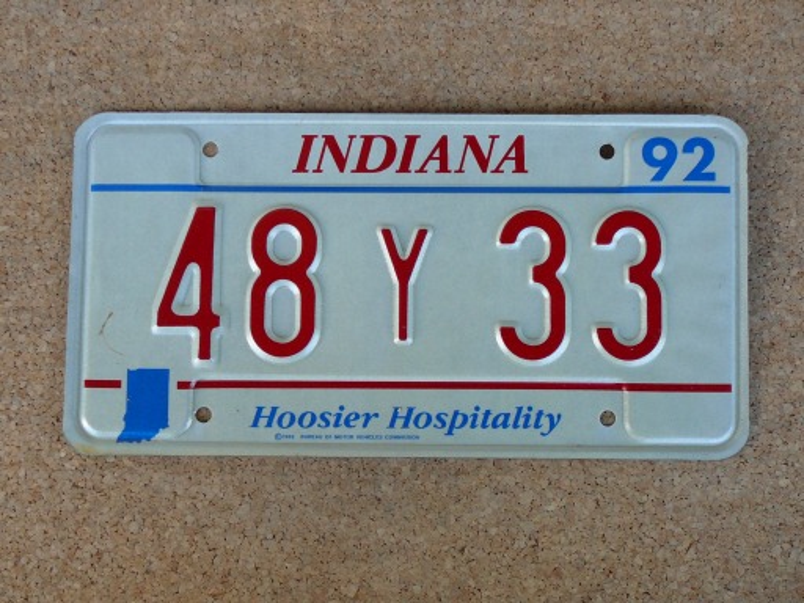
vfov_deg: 30.9
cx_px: 402
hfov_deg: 40.4
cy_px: 302
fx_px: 1092
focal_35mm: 47
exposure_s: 1/60
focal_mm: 7
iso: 100
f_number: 3.3
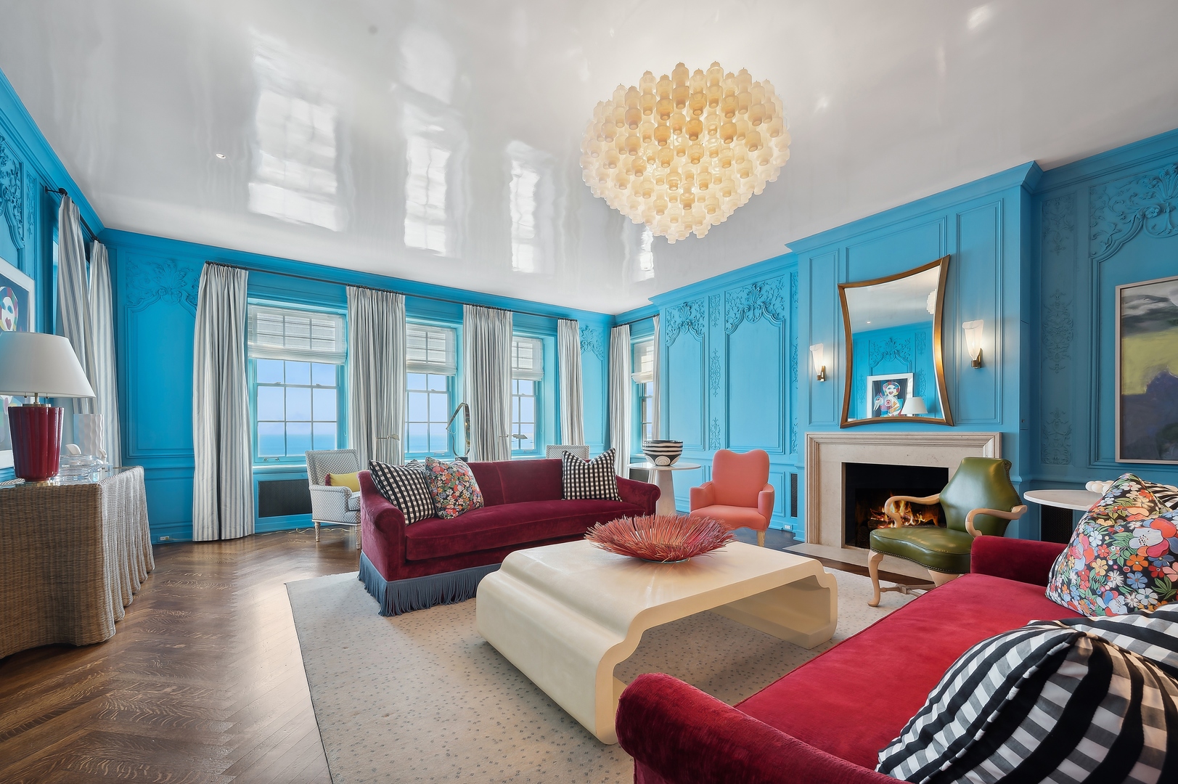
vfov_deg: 81.1
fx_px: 458
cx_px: 589
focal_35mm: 14
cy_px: 392
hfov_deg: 104.3
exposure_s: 1/8
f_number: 10
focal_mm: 14
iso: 100
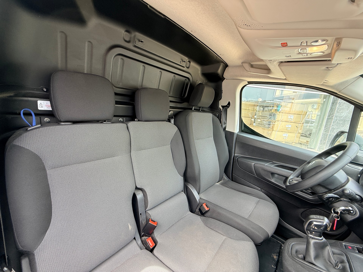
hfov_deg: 102.1
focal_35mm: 14
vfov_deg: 85.7
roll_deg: -5.7
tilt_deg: -10.5
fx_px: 147
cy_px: 136
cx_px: 182
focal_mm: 2.22
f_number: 2.2
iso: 100
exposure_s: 1/99
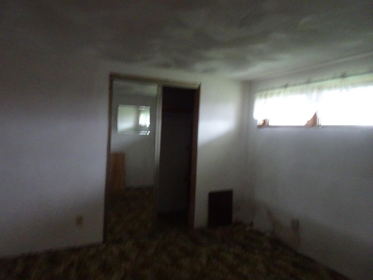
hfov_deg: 71.6
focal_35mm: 24
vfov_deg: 56.8
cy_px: 140
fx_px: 259
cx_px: 186
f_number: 3.5
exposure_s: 1/13
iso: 1600
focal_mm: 4.1
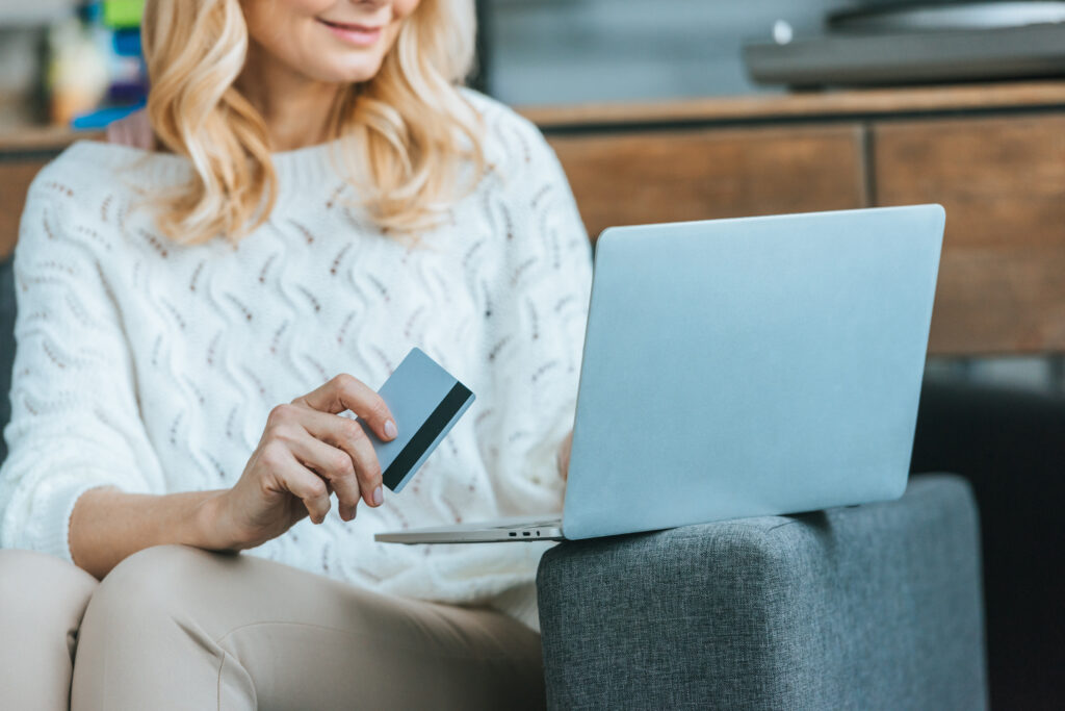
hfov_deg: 11.4
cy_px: 356
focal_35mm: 180
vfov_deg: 7.6
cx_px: 532
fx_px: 5325
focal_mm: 180
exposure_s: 1/160
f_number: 3.5
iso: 800
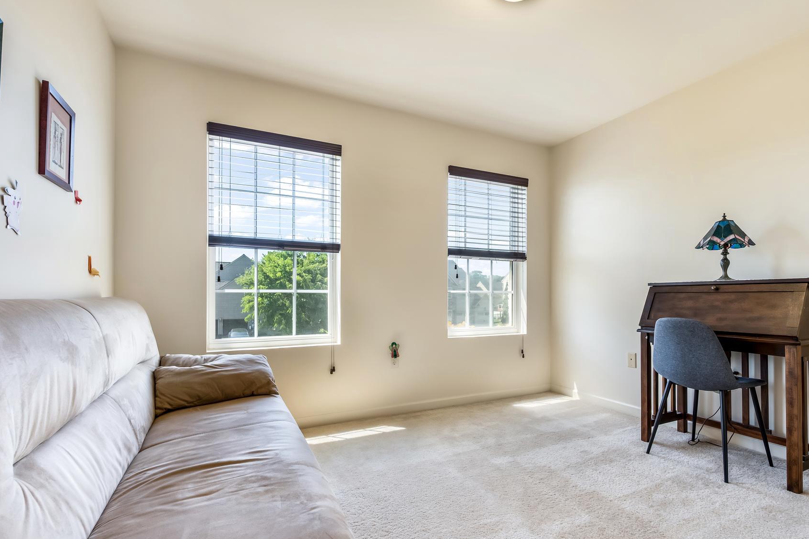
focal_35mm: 17
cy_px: 295
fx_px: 382
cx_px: 421
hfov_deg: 93.2
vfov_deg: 70.2
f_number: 8
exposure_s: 1/25
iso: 800
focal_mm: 14
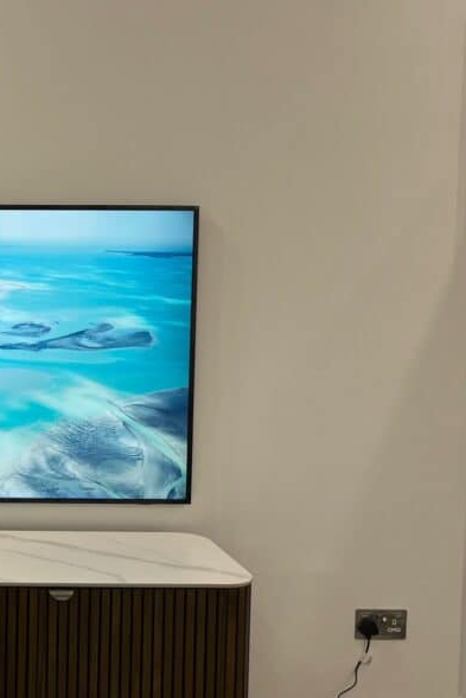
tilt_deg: -4.1
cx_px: -102
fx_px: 912
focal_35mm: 47
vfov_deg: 41.9
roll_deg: +0.3
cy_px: 359
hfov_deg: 25.5
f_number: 1.6
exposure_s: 1/100
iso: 125
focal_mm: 5.1
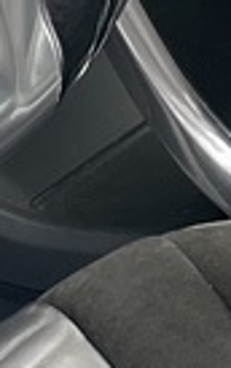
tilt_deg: -25.5
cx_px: 54
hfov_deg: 4.6
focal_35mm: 289
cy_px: -210
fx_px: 2902
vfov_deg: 7.1
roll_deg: +1.0
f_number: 1.6
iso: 64
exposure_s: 1/121
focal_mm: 4.2
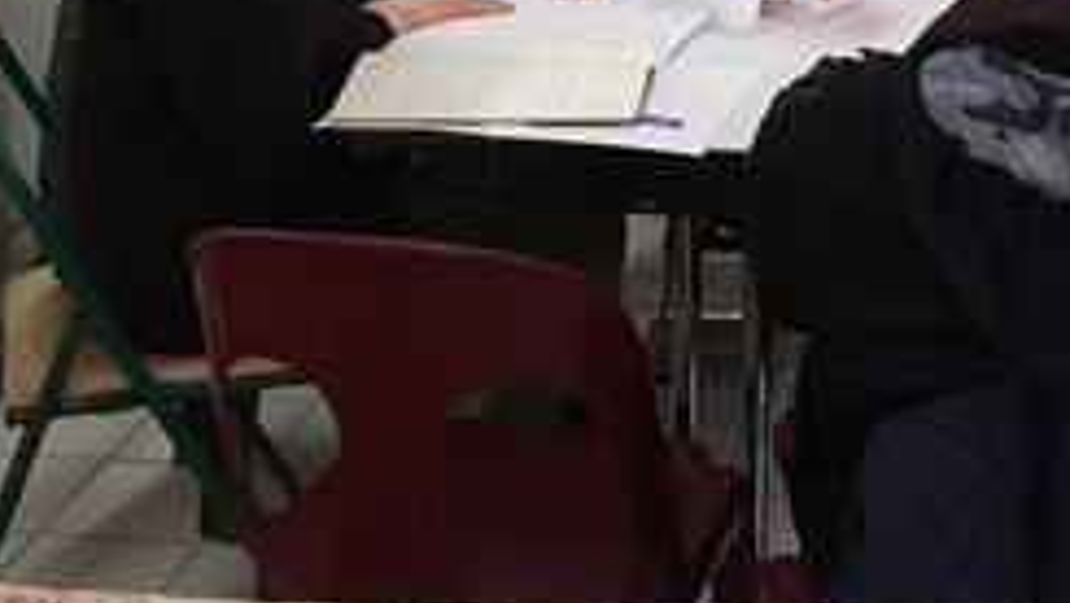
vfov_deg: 13.3
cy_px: -302
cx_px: 924
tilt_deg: -9.3
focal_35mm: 86
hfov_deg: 24.2
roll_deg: -2.3
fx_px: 2441
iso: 64
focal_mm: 4.15
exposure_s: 1/33
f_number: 2.2
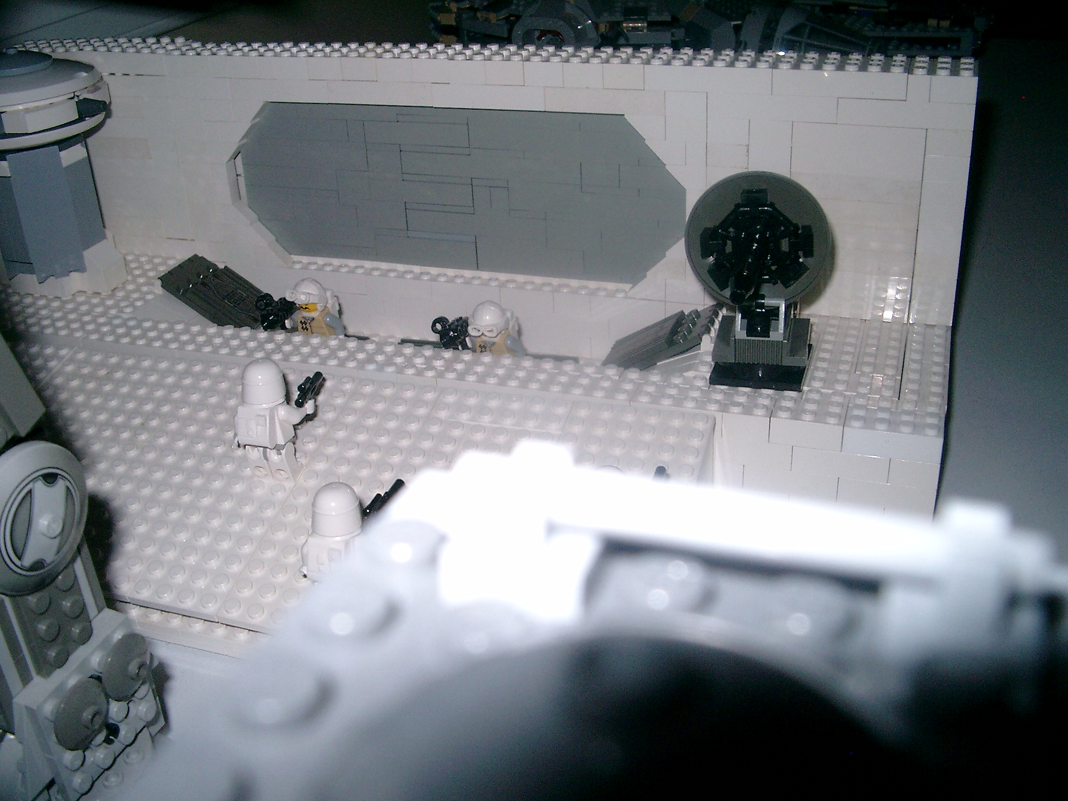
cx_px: 534
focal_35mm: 37
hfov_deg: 50.1
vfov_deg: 38.7
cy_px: 400
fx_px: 1142
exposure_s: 1/400
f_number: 5
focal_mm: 7.6
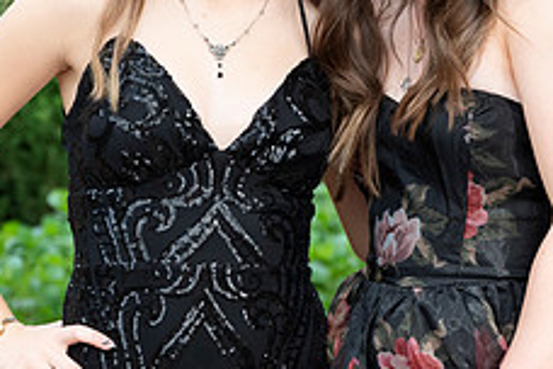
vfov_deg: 5.5
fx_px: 3825
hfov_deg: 8.3
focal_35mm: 249
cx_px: 381
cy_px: 42
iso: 1250
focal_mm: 98
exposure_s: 1/400
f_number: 7.1
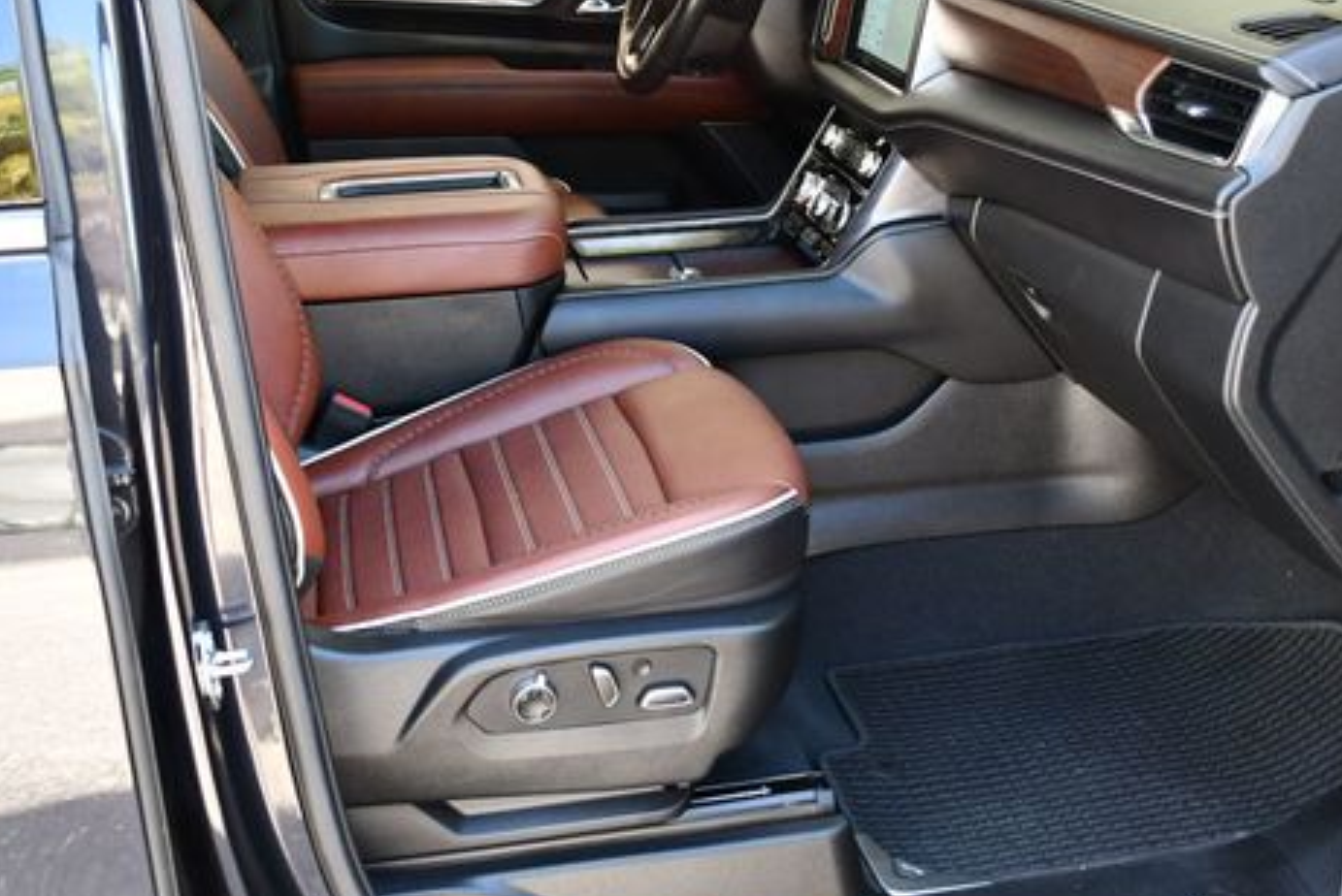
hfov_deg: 39.6
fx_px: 1865
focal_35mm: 50
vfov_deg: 27.0
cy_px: 352
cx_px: 719
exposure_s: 1/250
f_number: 3.5
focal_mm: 18
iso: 720
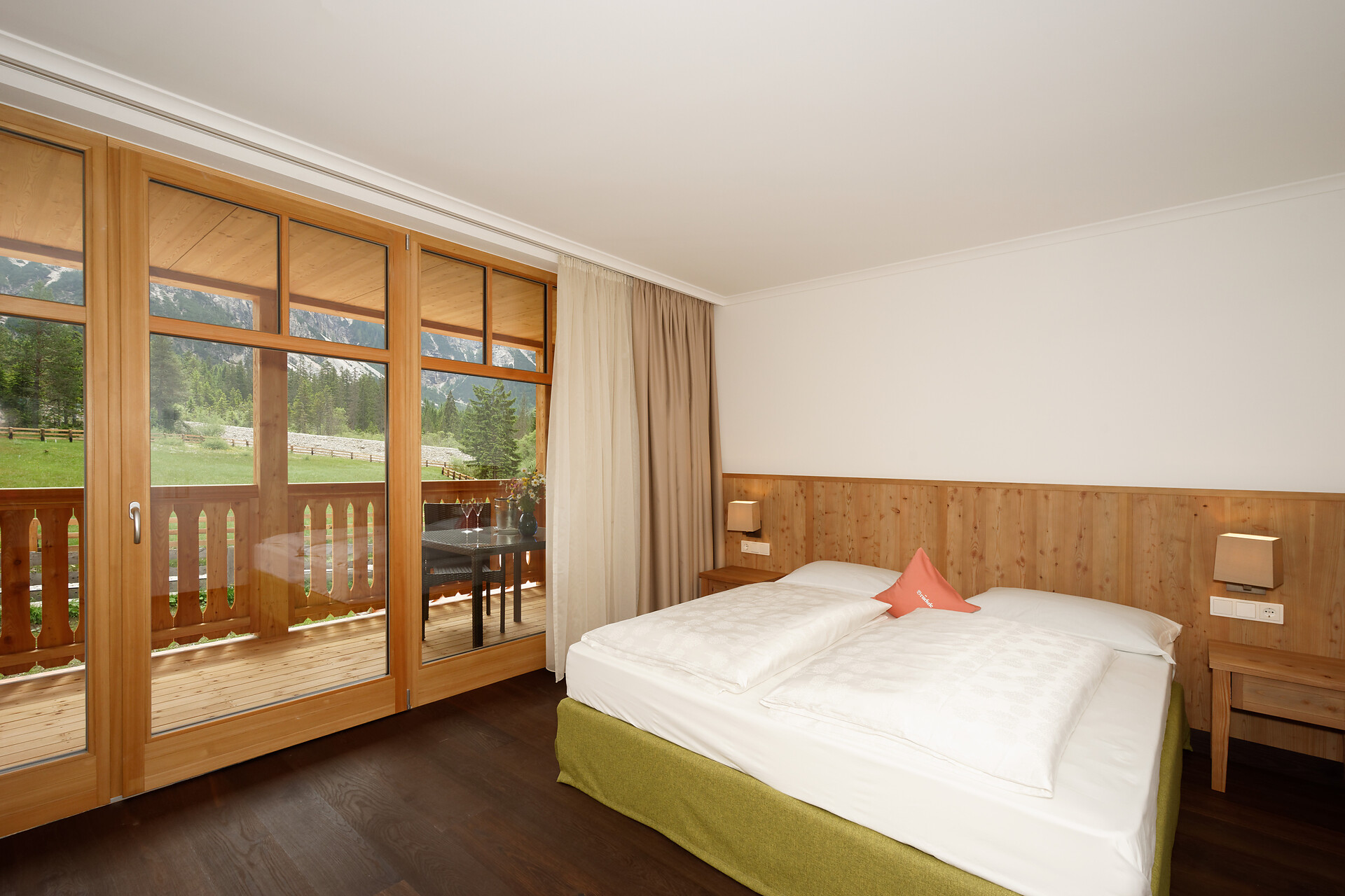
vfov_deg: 73.7
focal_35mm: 16
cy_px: 448
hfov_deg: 96.7
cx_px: 672
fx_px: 598
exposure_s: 1/80
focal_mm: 16
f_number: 11
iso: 100
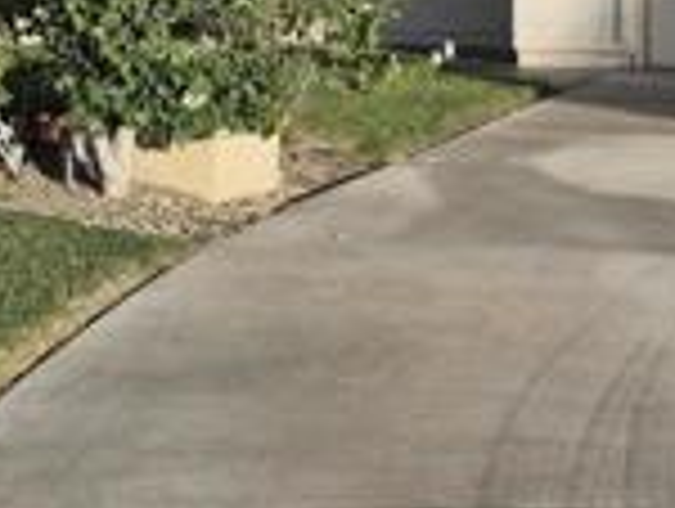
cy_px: 90
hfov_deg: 19.3
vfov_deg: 15.0
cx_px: 698
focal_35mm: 98
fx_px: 1914
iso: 25
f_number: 1.8
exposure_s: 1/1752
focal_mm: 5.4
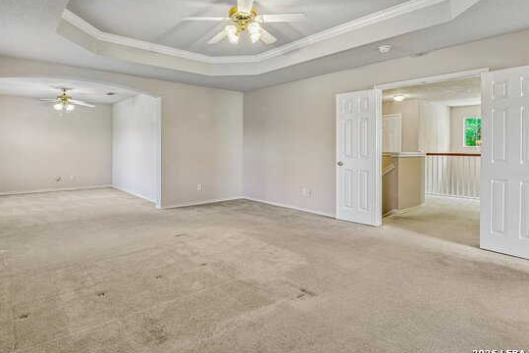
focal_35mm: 19
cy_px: 150
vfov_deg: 64.3
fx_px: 279
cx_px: 237
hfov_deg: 86.6
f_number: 8
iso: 1400
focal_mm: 16
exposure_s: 1/15
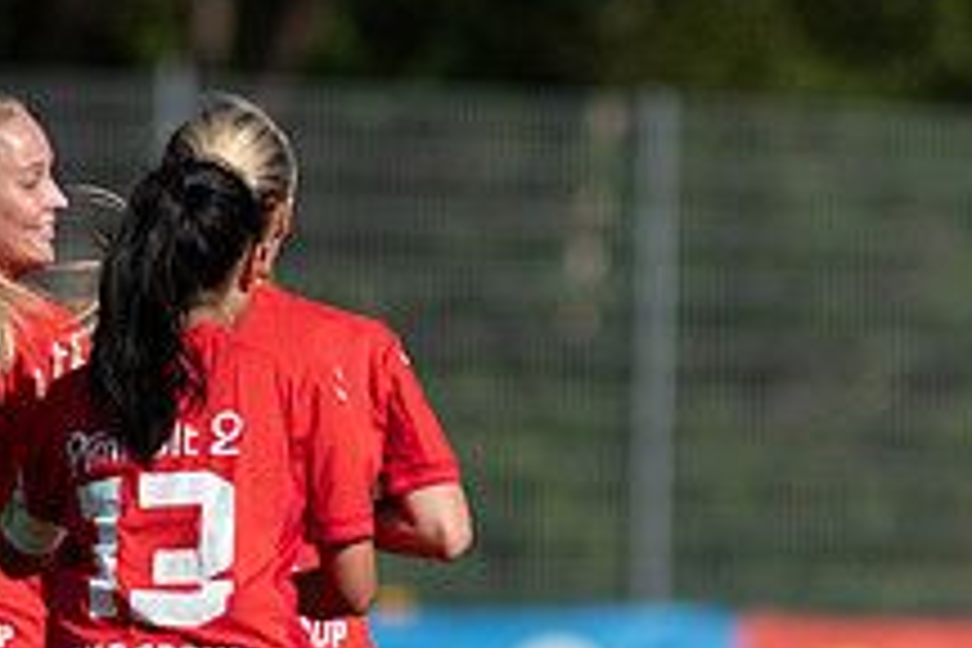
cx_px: 315
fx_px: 32613
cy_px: 668
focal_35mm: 1208
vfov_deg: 1.1
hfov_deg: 1.7
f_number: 3.2
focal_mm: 300
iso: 100
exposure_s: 1/3200
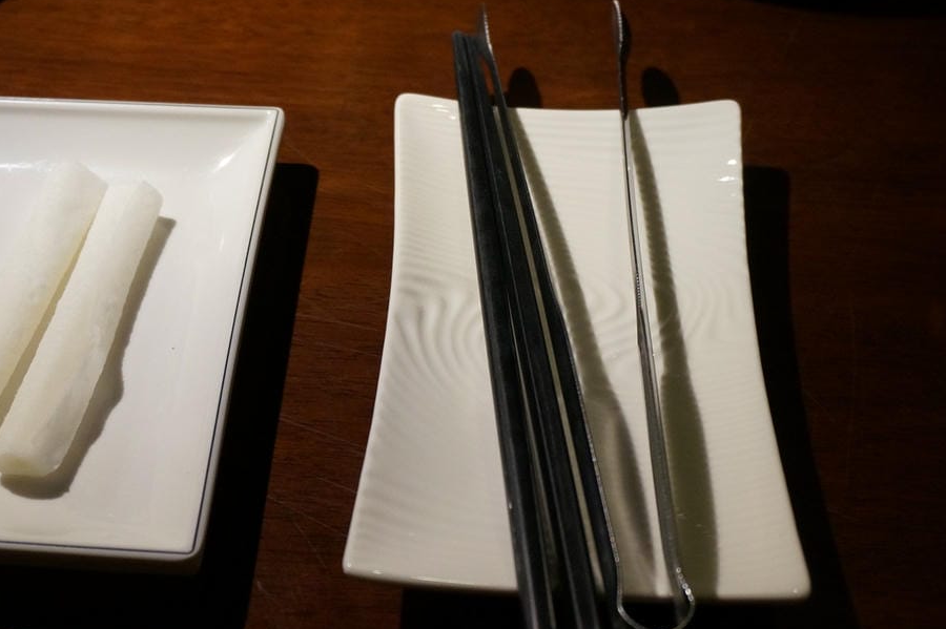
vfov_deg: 24.1
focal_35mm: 56
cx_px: 409
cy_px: 355
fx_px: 1471
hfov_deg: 35.6
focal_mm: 28
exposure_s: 1/160
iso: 1250
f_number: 4.5
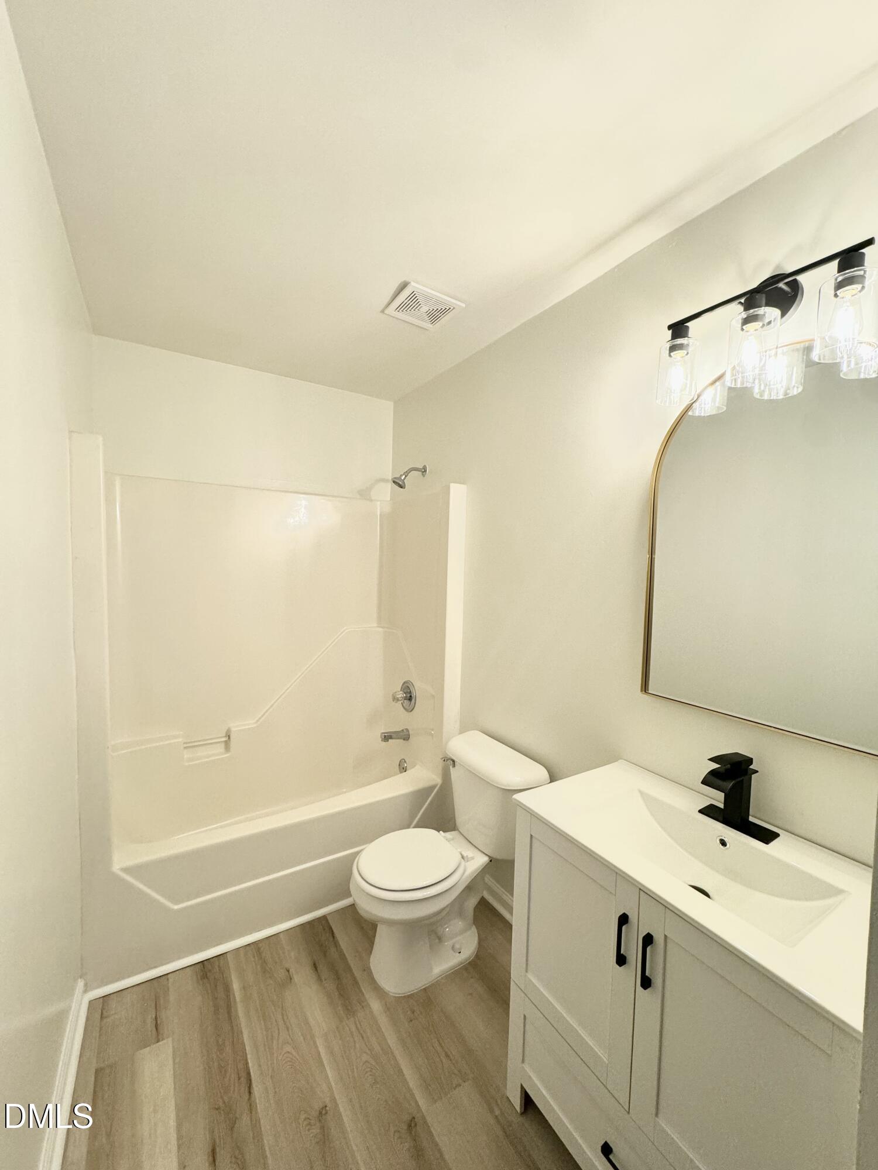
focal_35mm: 14
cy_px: 585
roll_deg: -1.8
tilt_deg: -3.1
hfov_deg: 85.7
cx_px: 439
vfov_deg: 102.1
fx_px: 473
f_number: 2.2
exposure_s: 1/120
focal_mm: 2.22
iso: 160
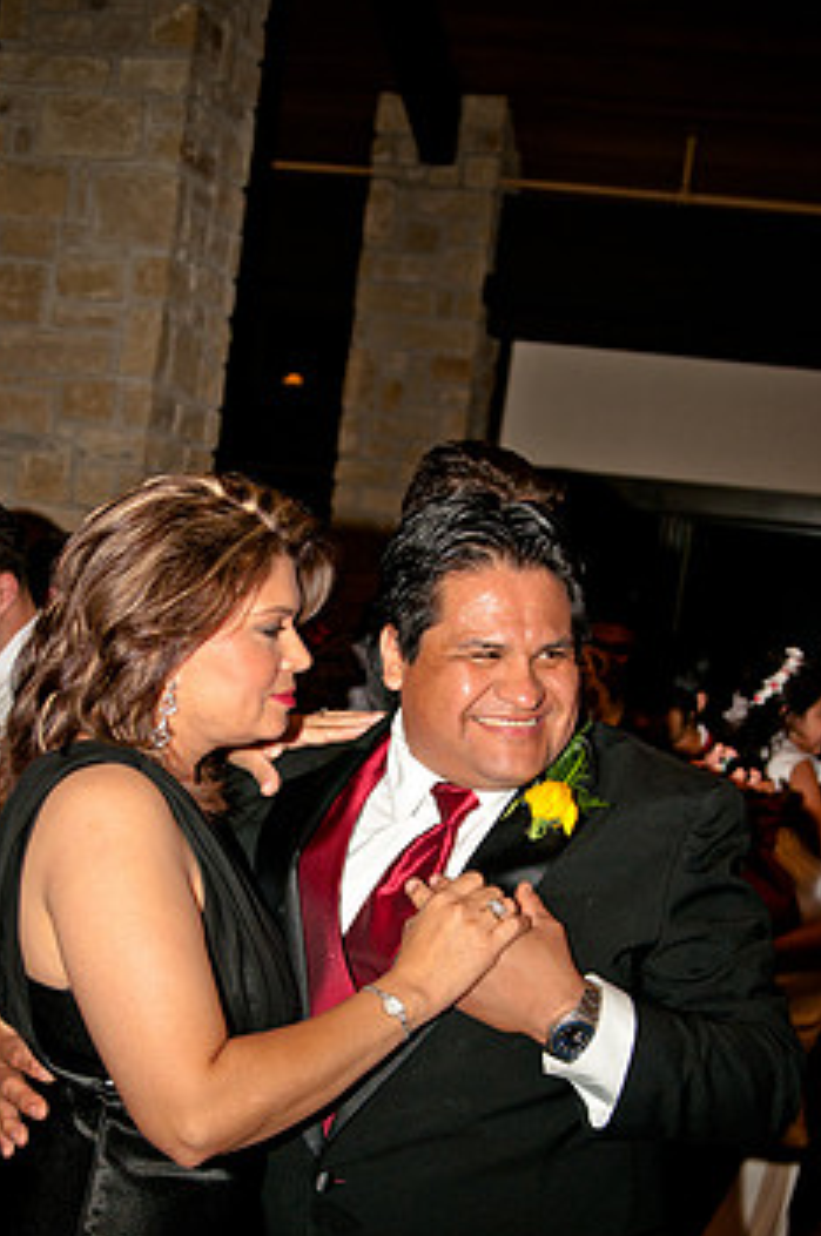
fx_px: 2046
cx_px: 365
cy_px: 775
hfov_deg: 22.7
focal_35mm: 60
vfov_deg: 33.5
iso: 400
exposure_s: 1/200
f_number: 3.2
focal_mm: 31
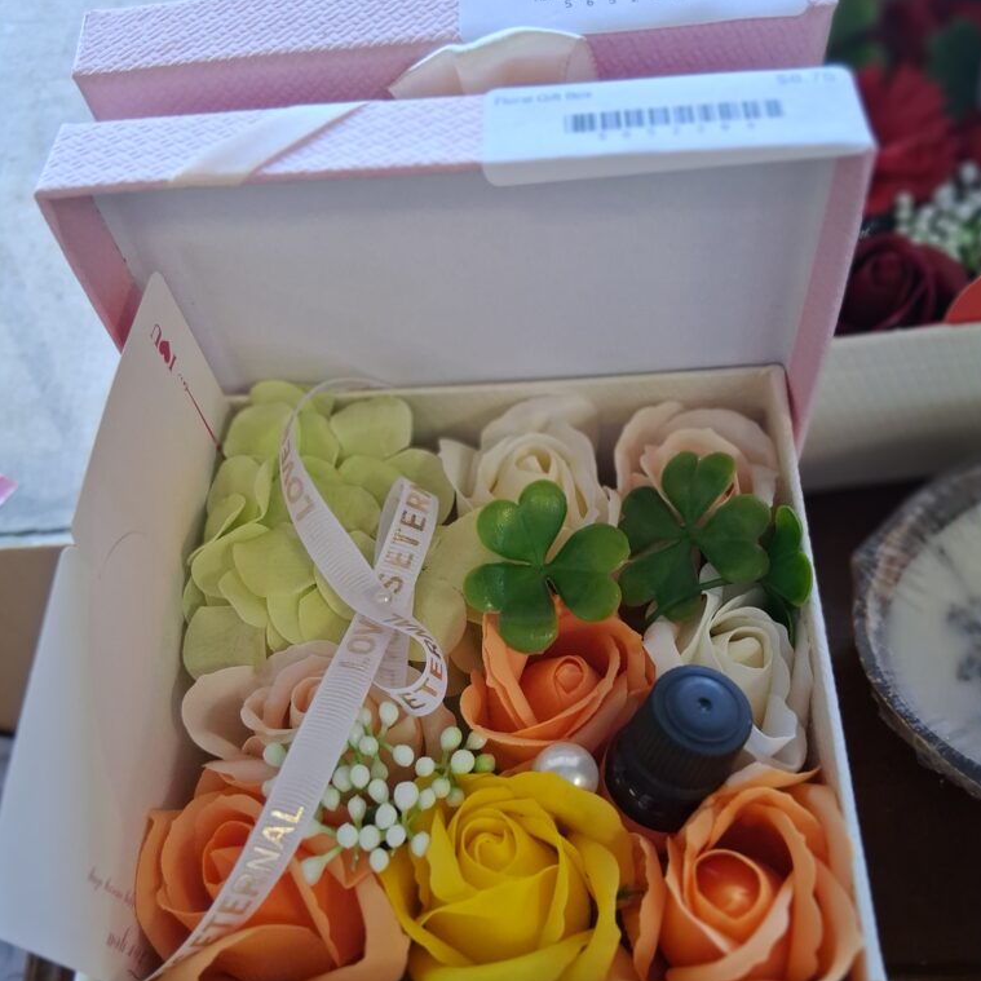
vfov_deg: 52.3
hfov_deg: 52.5
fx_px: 994
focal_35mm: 31
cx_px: 494
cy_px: 574
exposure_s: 1/100
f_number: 1.8
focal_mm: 3.98
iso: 200
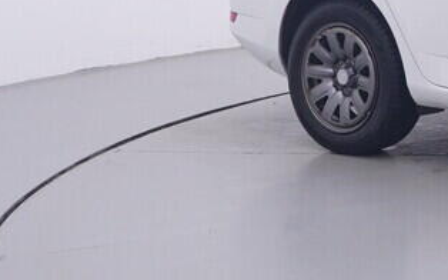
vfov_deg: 12.0
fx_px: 1286
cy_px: -96
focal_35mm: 105
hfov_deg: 16.9
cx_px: 766
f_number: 5
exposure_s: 1/80
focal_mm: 15
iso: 200
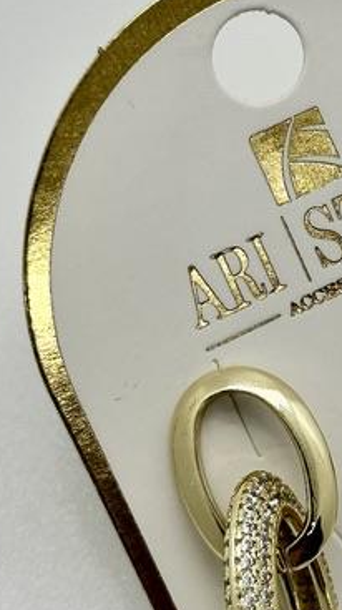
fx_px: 2358
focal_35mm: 146
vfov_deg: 14.7
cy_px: 258
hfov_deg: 8.2
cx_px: 400
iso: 64
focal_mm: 6.86
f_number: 1.78
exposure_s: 1/257
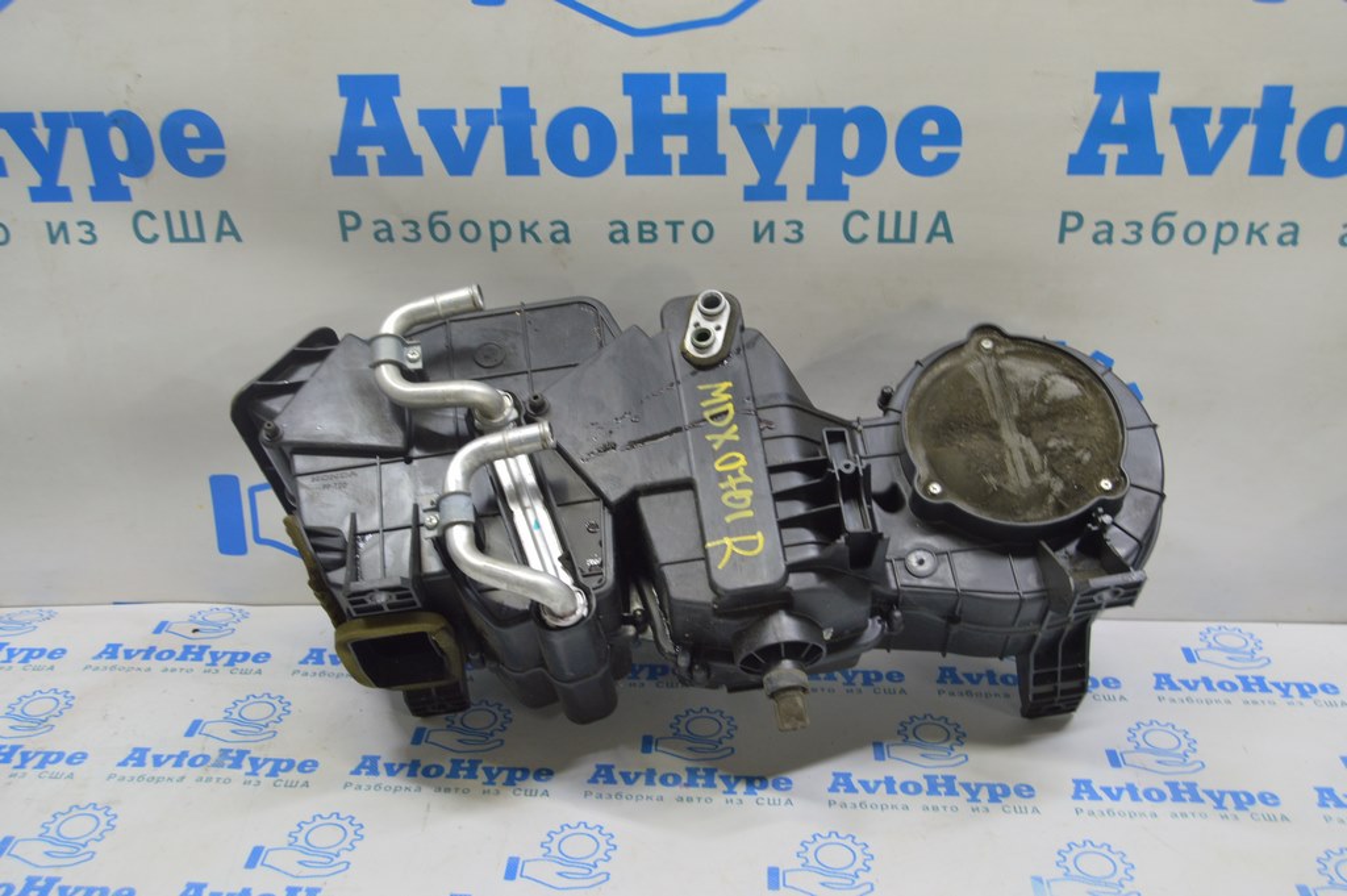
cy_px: 448
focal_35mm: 39
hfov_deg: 49.6
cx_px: 674
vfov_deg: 34.2
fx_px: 1458
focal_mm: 26
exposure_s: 1/20
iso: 400
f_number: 5.6
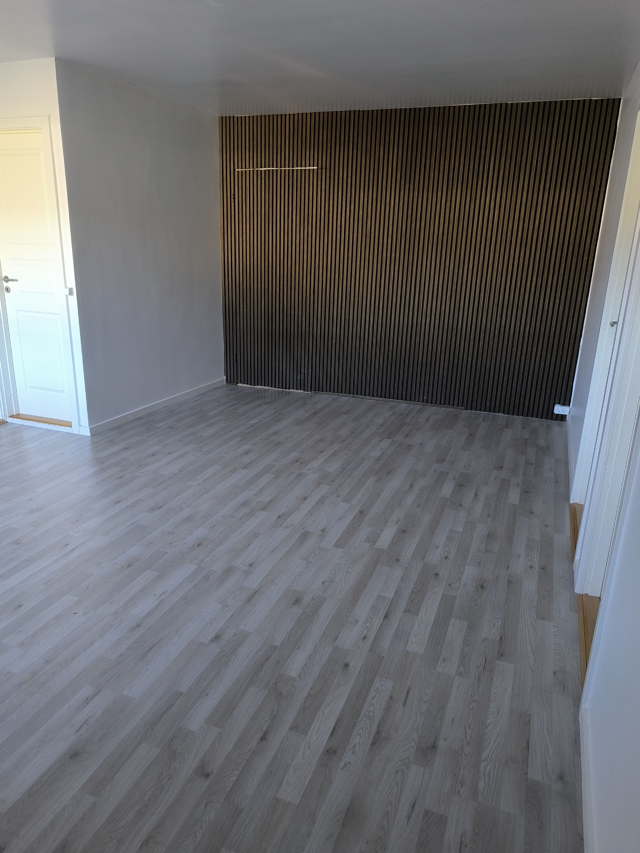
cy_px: 437
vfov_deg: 71.6
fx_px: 592
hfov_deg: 56.8
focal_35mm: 24
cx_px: 308
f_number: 1.65
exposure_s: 1/50
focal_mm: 6.14
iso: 1000
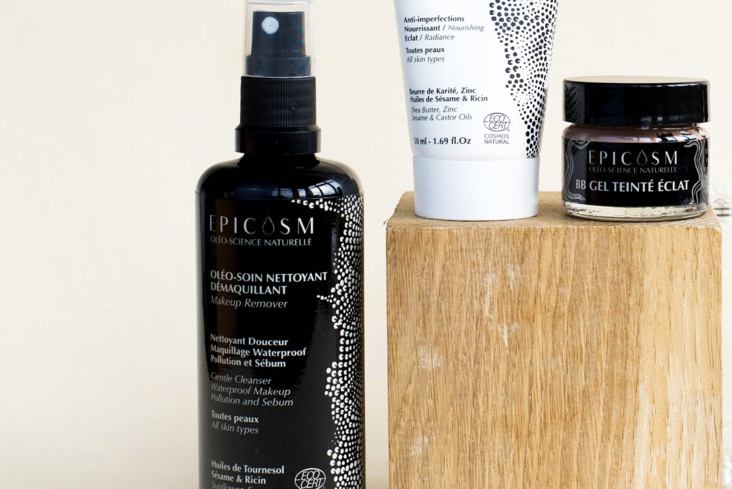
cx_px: 632
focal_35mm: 118
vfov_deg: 11.6
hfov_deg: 17.1
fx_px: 2400
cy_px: 94
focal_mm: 50
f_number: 6.3
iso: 800
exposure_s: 1/160
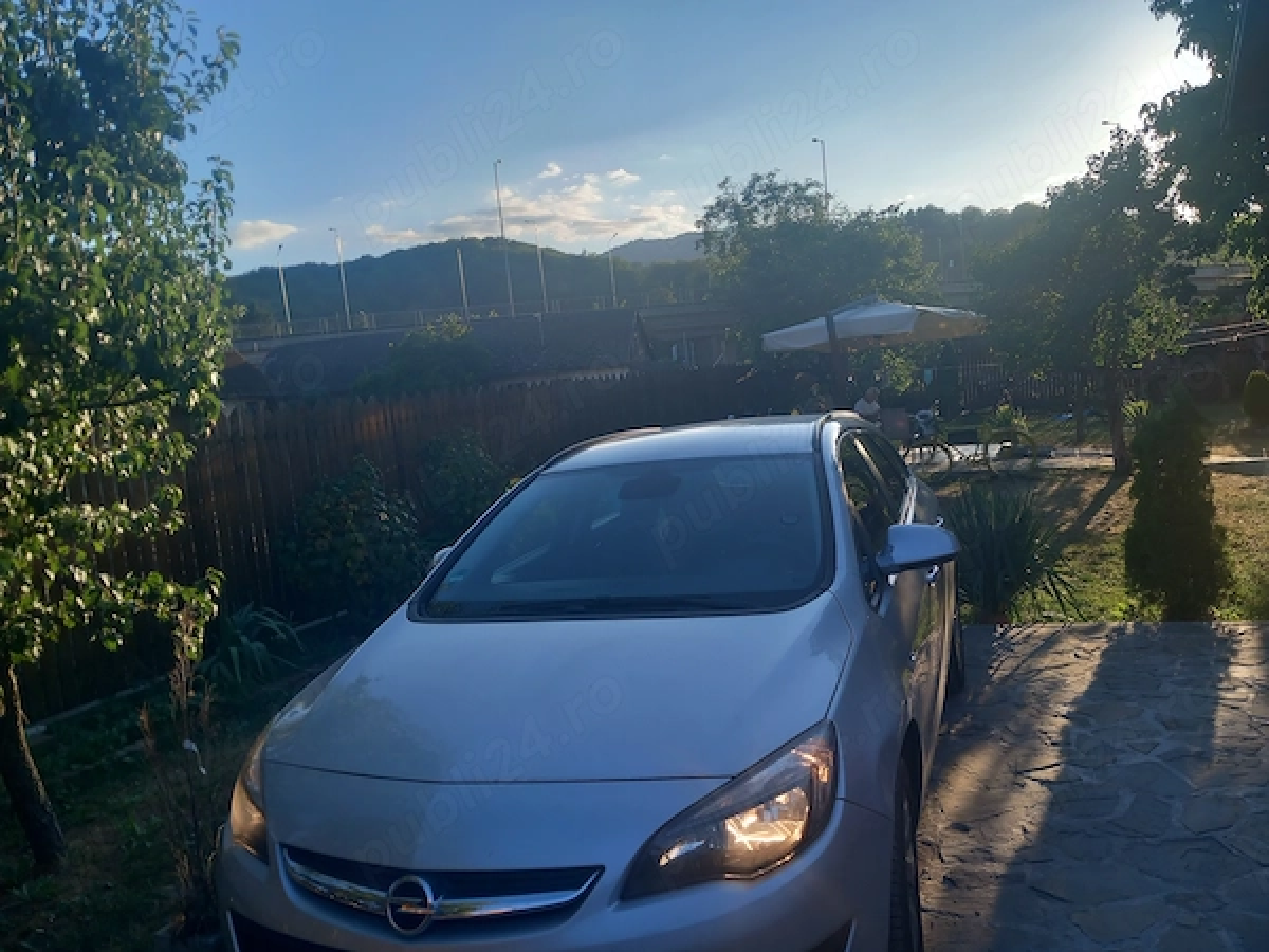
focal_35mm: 27
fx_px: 990
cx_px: 634
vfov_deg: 51.4
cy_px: 476
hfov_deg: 65.3
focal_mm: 4
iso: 20
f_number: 1.8
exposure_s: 1/169
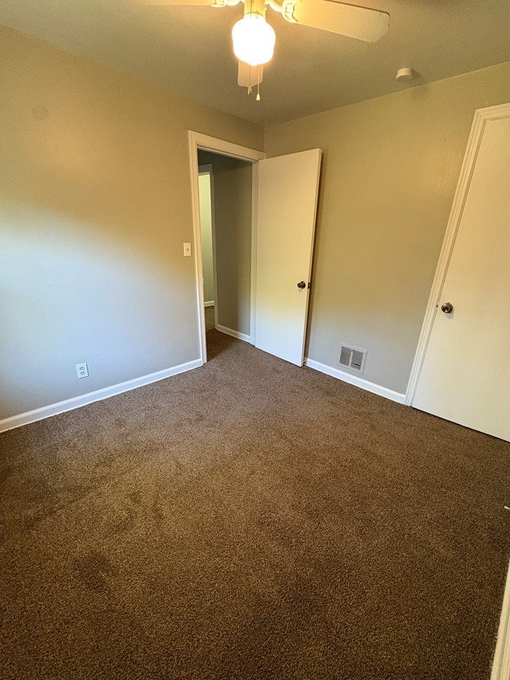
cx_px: 270
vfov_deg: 98.1
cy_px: 350
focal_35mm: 15
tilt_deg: -20.7
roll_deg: -2.2
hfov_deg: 81.7
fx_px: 295
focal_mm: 2.22
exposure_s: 1/60
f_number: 2.2
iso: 500
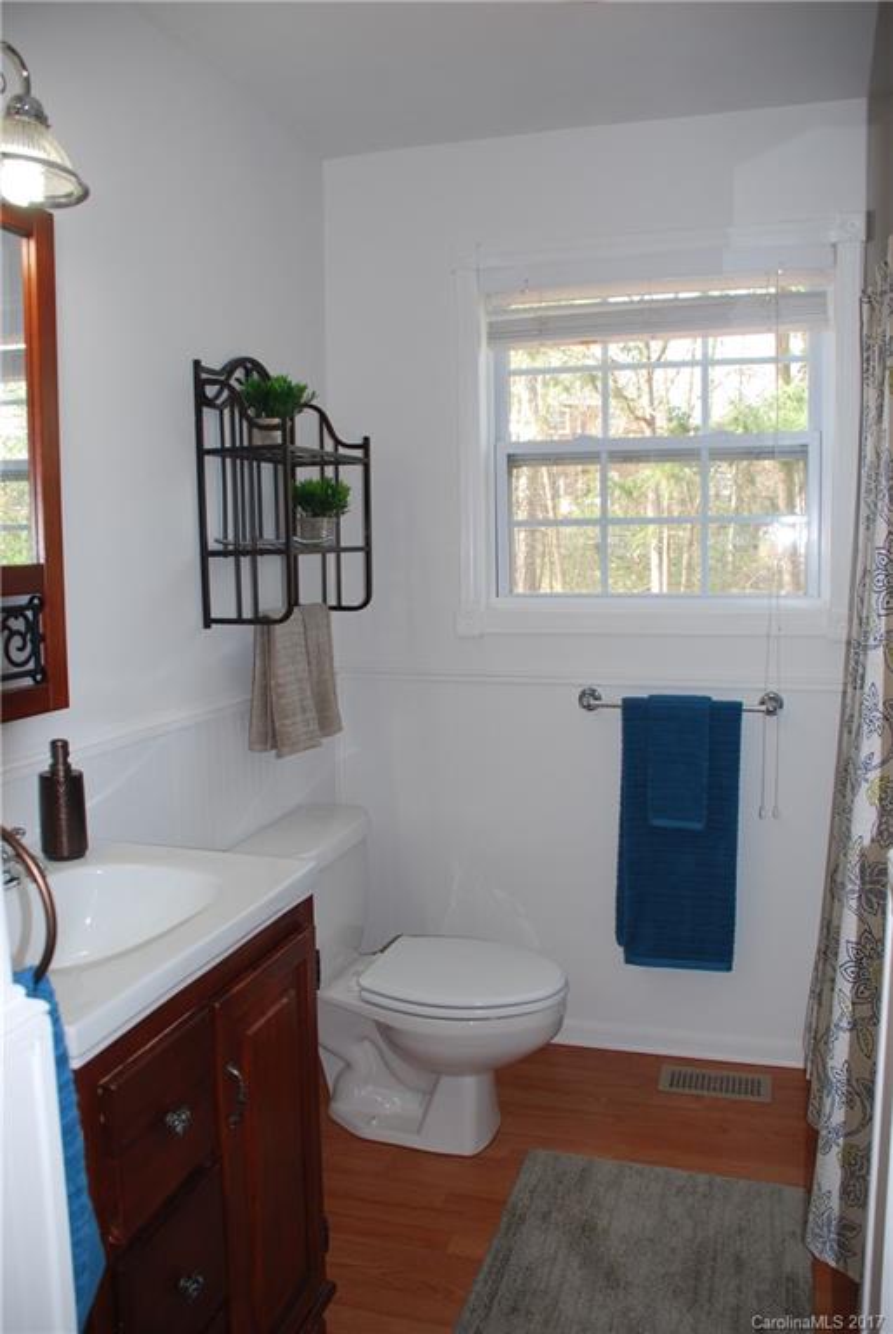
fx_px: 1002
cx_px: 446
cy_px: 667
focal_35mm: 27
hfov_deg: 48.0
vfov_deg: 67.3
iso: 200
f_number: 3.5
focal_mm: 18
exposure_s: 1/60
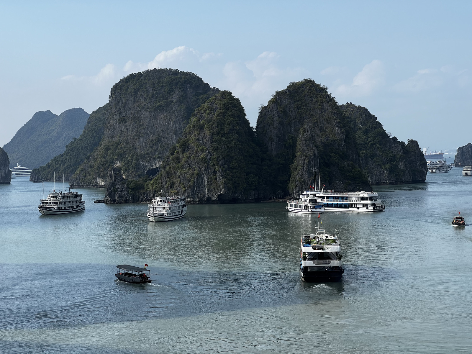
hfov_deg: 25.3
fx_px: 1050
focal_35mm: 77
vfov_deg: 19.1
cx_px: 236
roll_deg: +1.8
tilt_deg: -0.6
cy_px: 177
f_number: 2.8
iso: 32
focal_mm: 9
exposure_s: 1/570
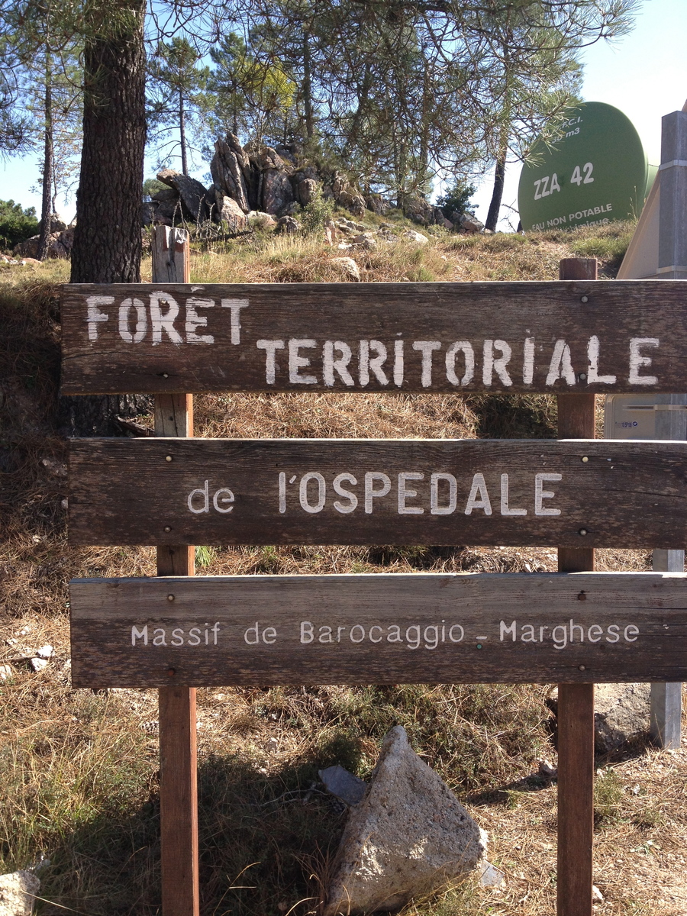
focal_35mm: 35
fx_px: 926
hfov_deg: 40.7
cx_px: 344
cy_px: 458
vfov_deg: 52.6
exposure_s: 1/531
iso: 64
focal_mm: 4.28
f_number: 2.4
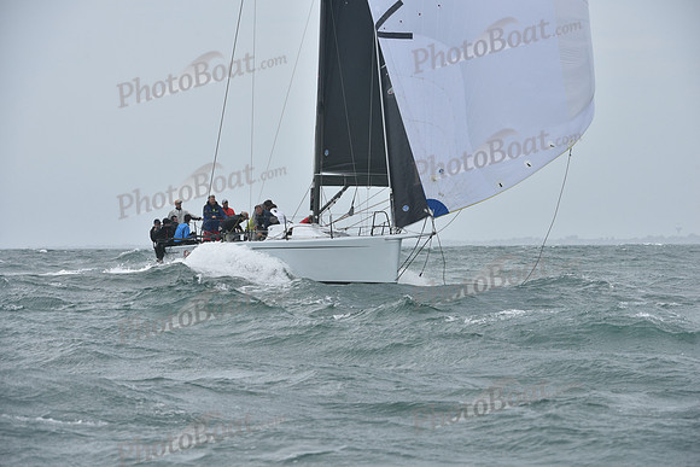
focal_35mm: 200
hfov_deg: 10.3
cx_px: 350
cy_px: 234
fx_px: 3890
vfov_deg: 6.9
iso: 320
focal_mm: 200
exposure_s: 1/1000
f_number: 8
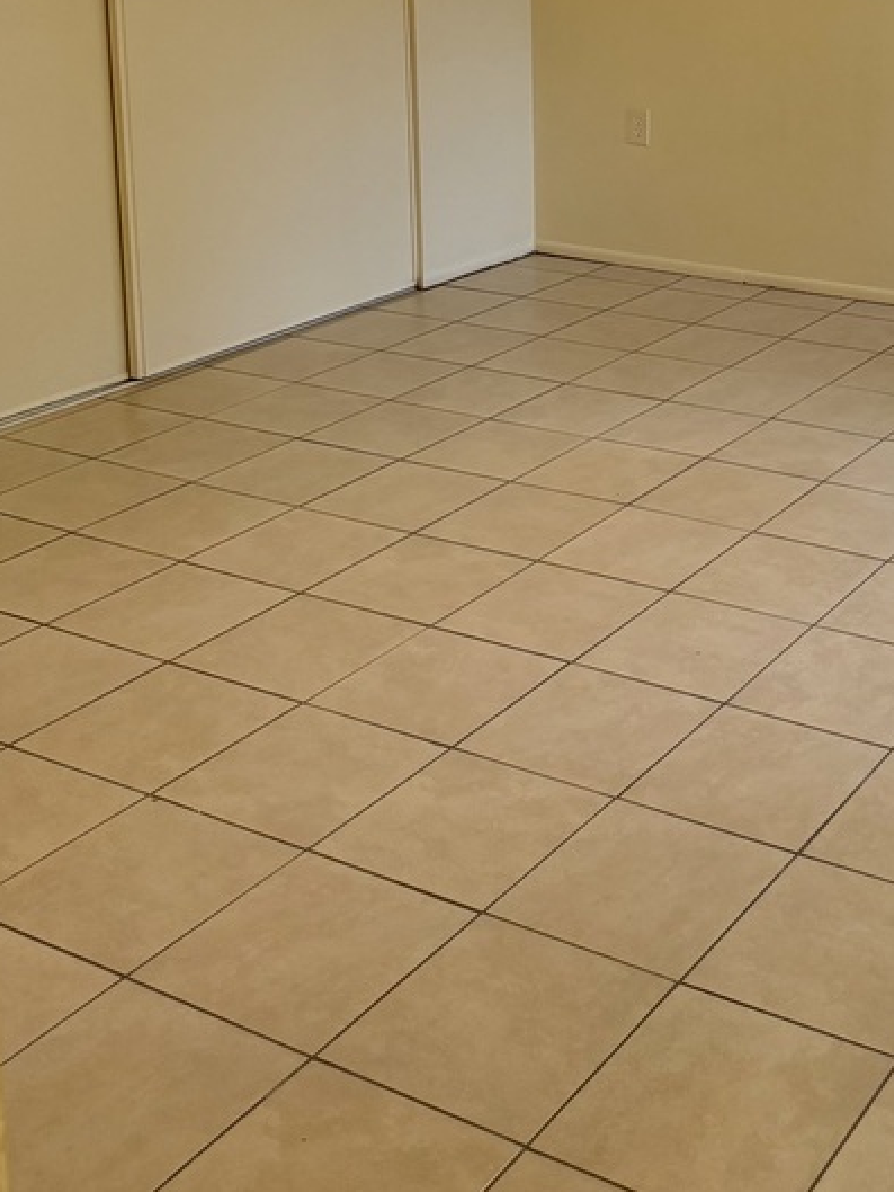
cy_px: 106
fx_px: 1687
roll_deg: -0.3
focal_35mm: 49
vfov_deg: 36.4
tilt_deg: -8.9
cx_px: 896
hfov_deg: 27.9
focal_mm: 6.76
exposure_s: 1/120
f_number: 1.78
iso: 250
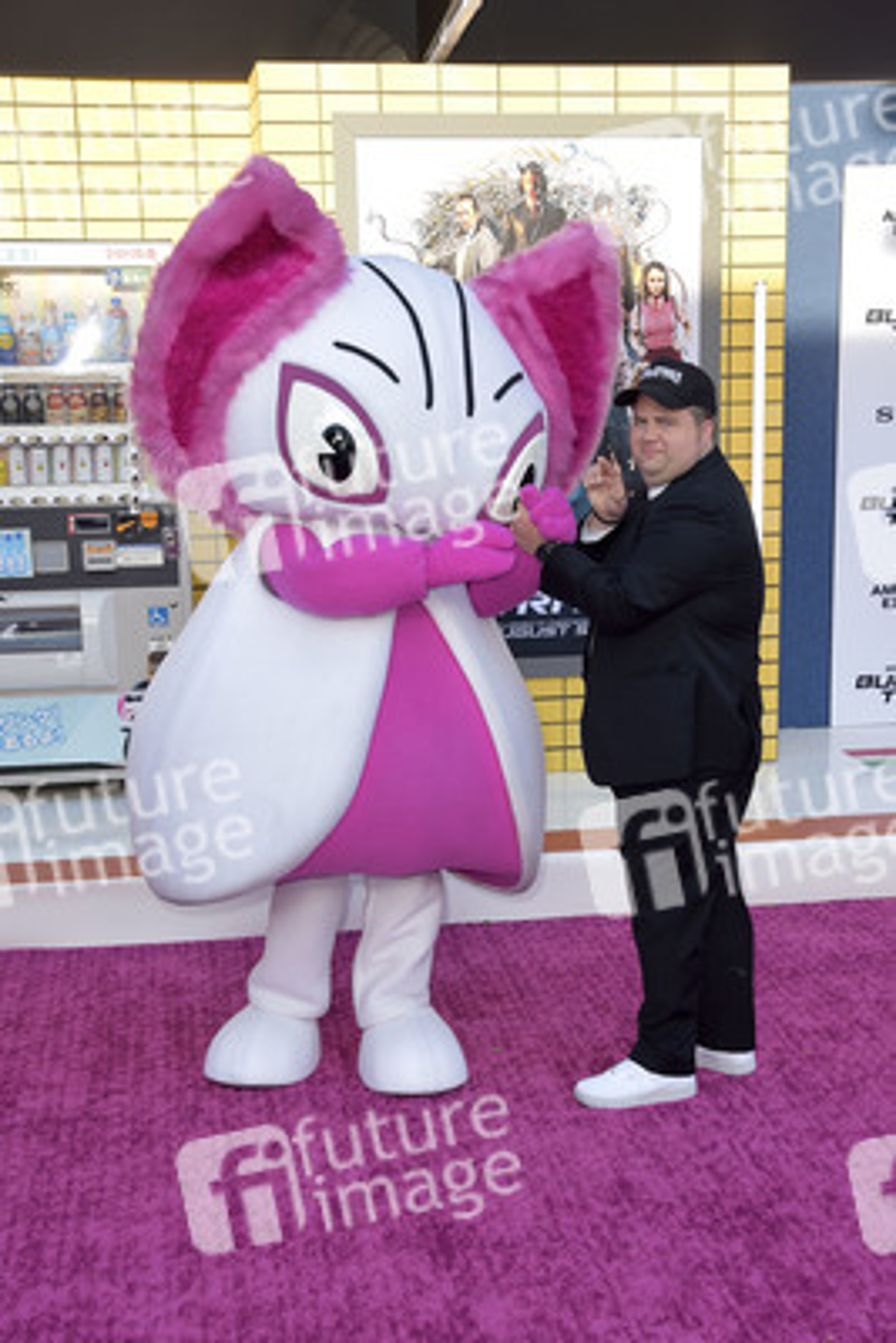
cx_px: 448
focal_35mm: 42
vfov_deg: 46.4
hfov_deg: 31.9
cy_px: 672
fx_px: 1567
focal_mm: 42
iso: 640
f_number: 7.1
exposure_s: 1/250
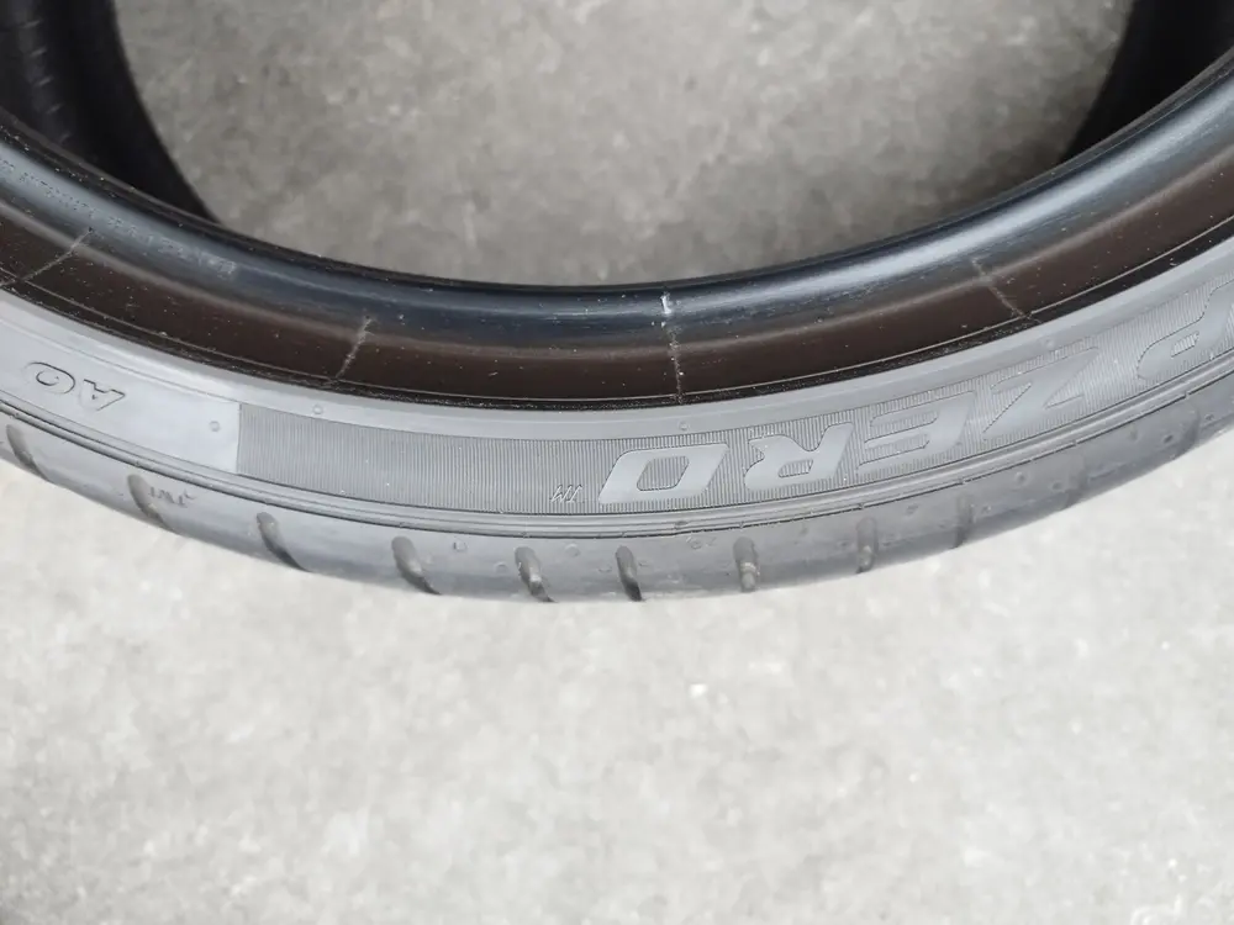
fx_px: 891
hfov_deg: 69.4
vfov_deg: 54.9
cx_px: 617
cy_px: 462
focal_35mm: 25
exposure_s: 1/50
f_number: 1.89
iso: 450
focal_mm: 5.95
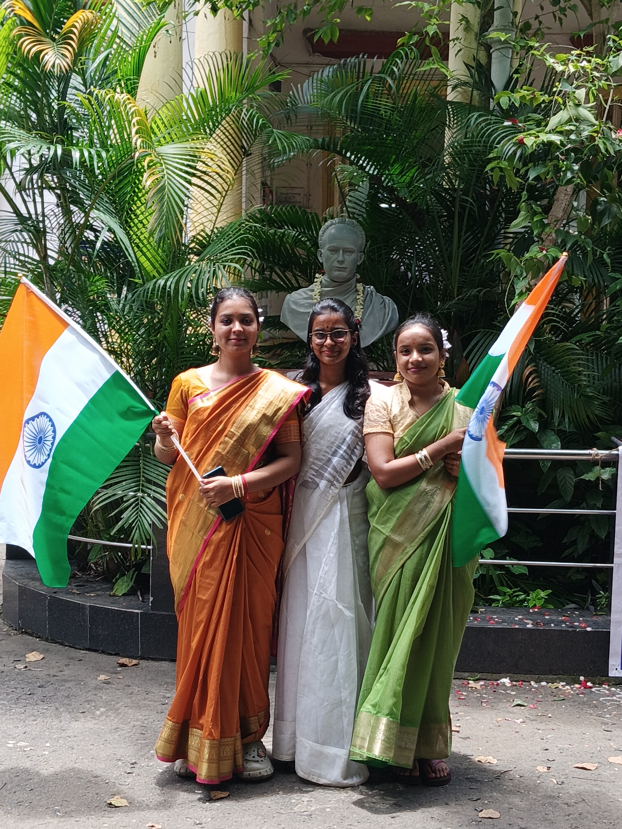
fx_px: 1365
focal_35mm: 57
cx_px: 316
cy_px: 411
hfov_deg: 25.7
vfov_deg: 33.8
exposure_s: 1/100
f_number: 1.8
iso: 68
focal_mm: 4.22
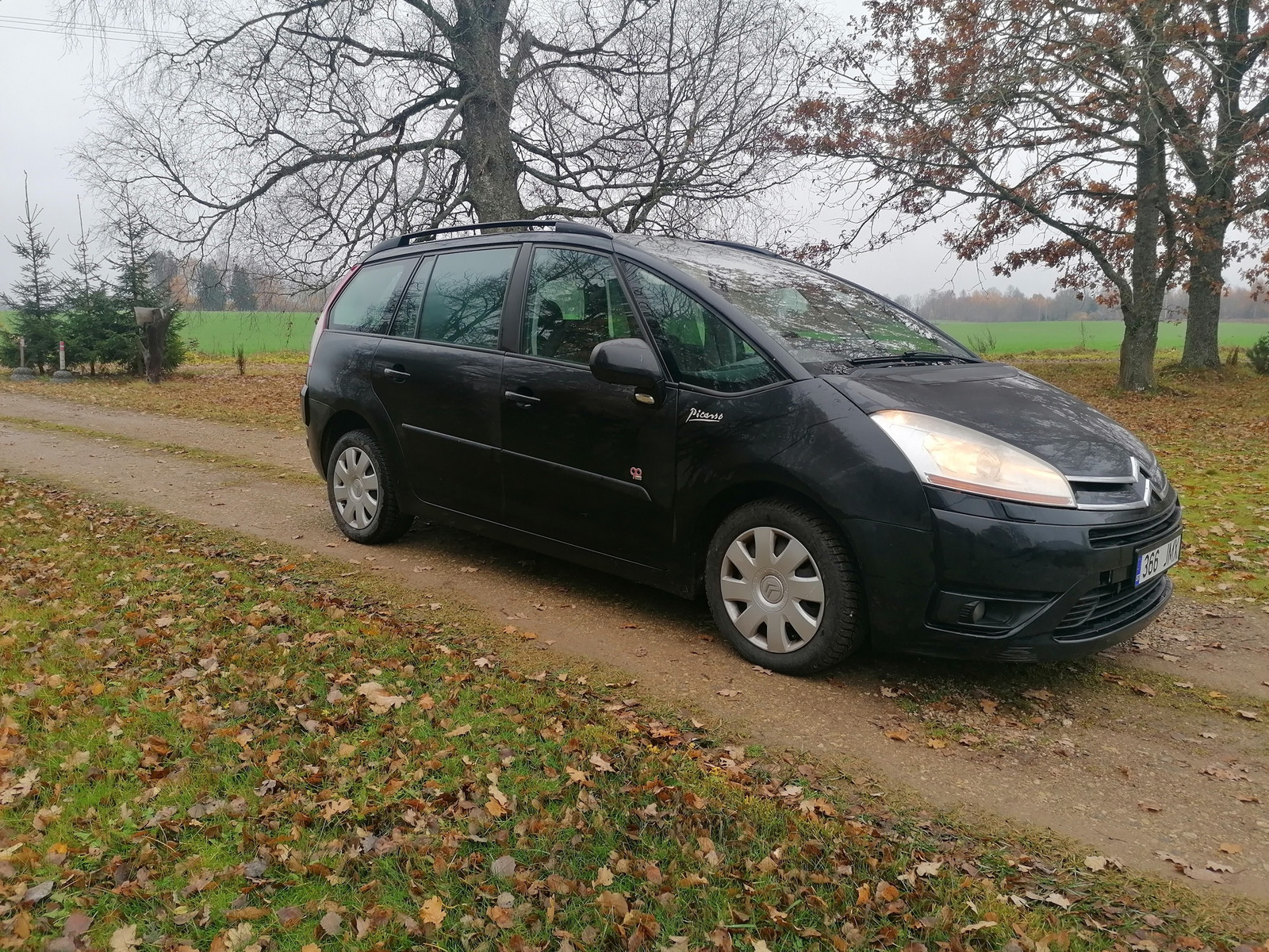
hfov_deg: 65.3
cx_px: 634
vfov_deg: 51.4
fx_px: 990
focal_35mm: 27
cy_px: 476
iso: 50
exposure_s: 1/137
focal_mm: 4.75
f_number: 1.8
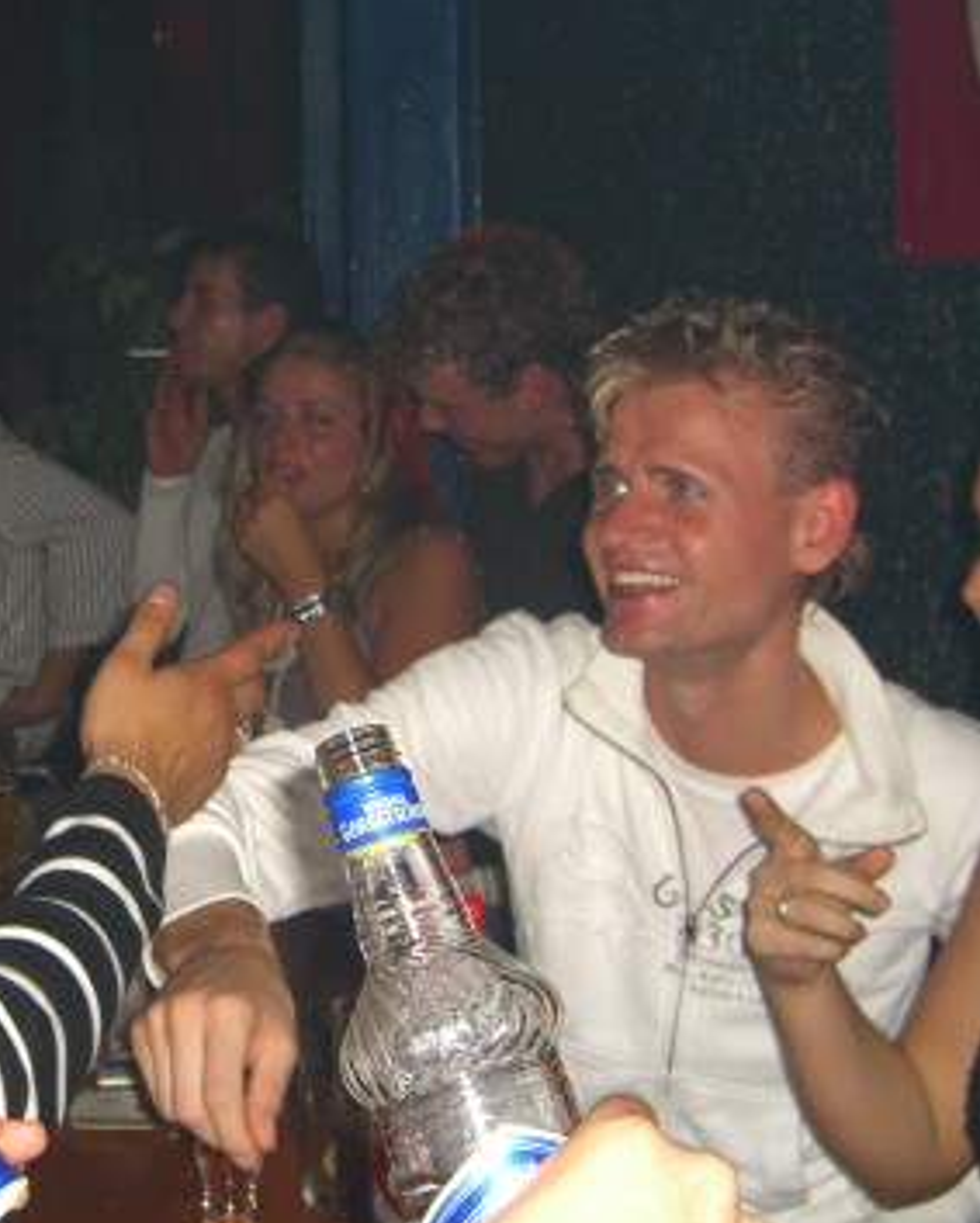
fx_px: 2281
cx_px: 194
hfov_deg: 23.9
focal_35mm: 63
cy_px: 523
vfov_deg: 30.0
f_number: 2.8
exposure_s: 1/60
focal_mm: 7.9
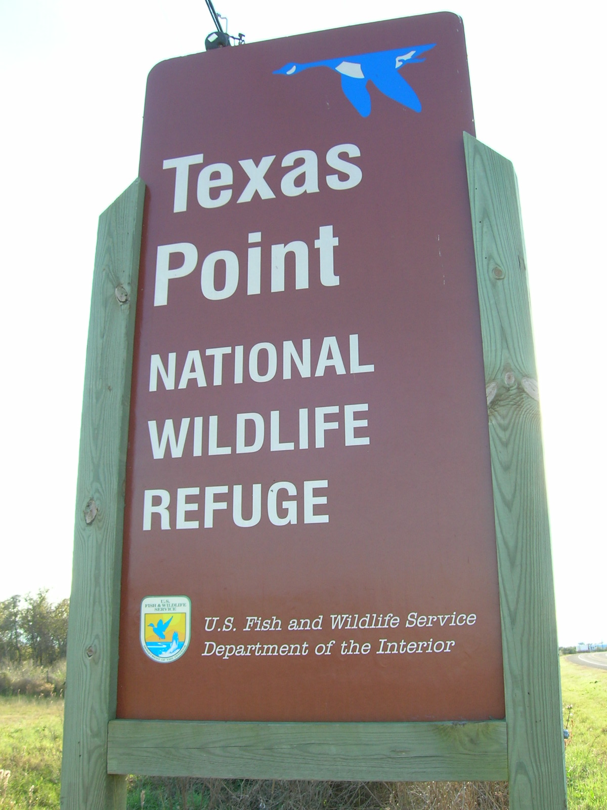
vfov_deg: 54.0
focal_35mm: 34
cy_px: 405
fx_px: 795
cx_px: 304
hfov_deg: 41.8
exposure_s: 1/61
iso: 50
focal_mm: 5.7
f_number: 4.9
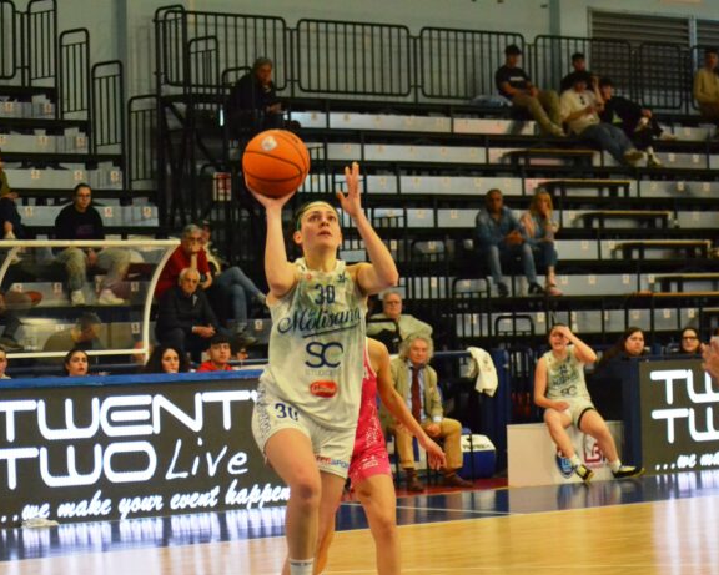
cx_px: 326
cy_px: 288
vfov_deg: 13.0
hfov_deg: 16.2
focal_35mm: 119
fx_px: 2533
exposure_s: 1/500
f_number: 4
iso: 3200
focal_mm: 70
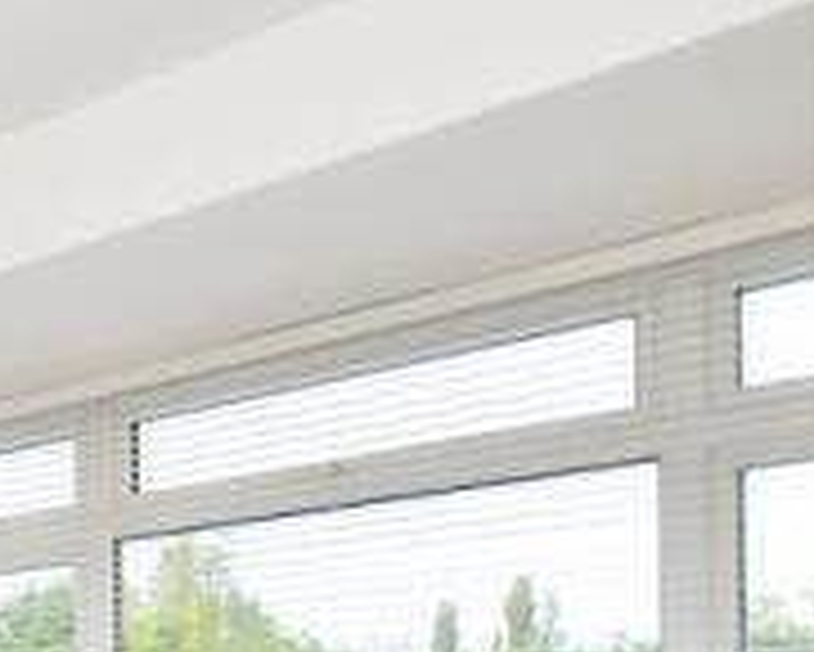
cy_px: 798
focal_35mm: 51
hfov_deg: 22.4
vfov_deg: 26.2
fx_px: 1229
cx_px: -634
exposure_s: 1/160
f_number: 6.3
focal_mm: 10
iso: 400
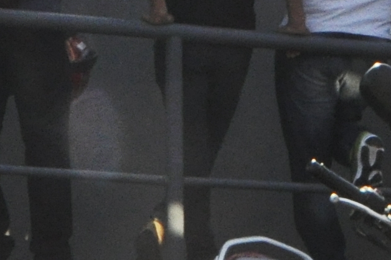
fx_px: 3113
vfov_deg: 4.7
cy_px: -235
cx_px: 617
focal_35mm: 287
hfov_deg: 7.1
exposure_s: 1/350
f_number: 19
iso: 800
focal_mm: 28
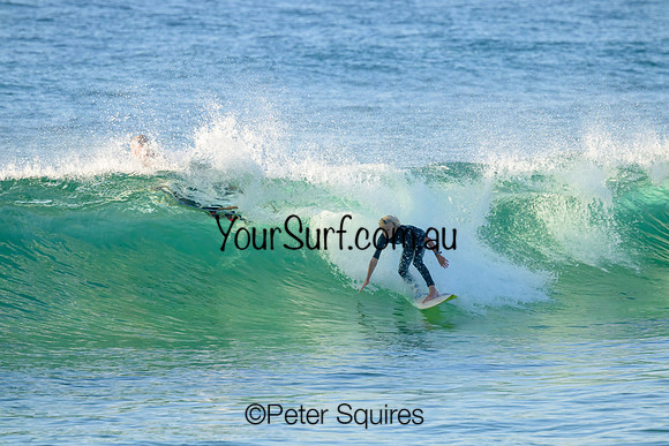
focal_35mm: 560
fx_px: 10409
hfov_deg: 3.7
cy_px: 223
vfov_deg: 2.5
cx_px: 334
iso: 1800
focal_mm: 560
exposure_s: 1/2000
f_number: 11
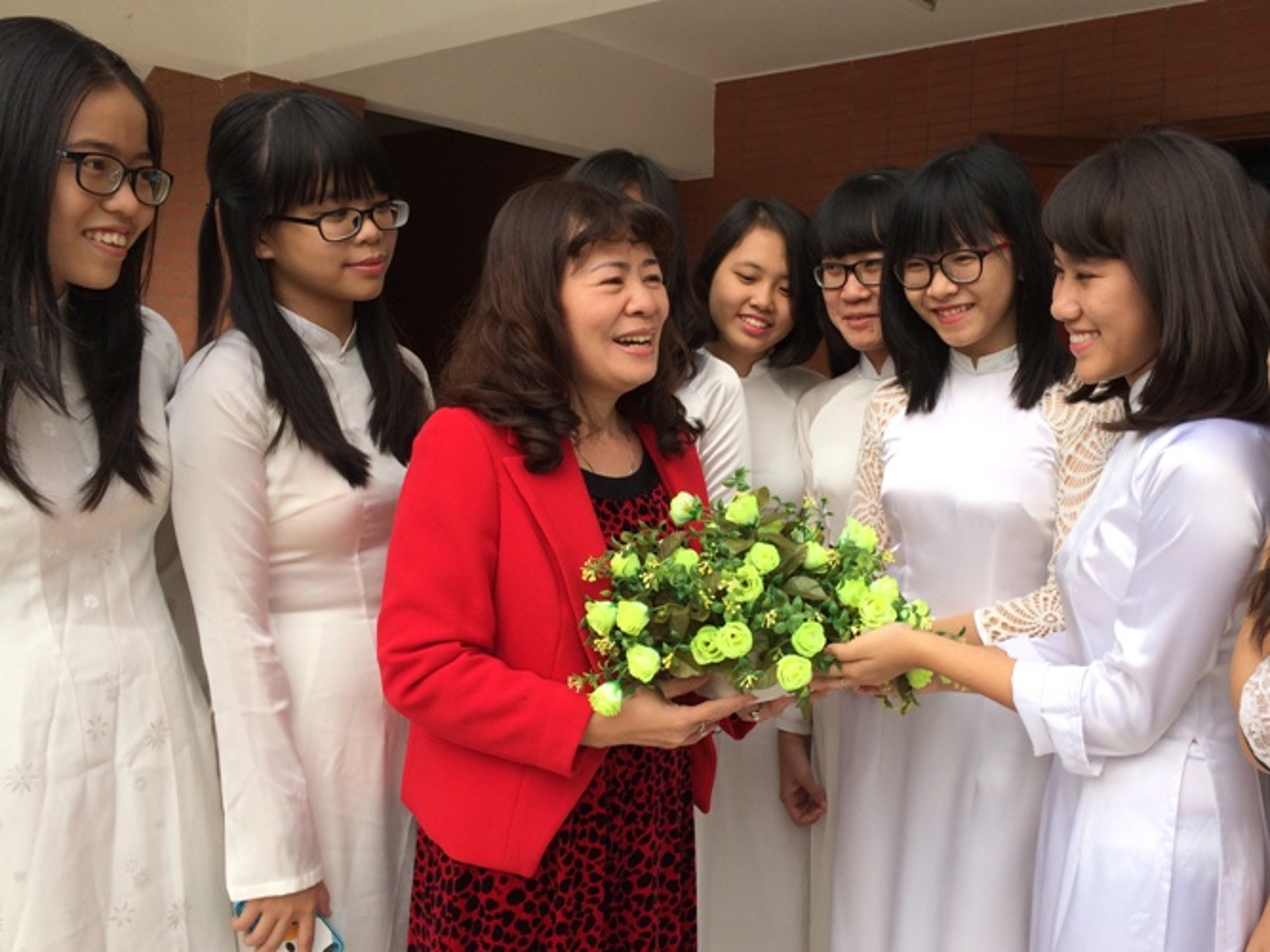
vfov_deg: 46.8
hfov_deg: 60.0
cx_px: 635
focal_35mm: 30
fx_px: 1100
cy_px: 476
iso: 32
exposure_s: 1/1414
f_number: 2.2
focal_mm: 4.12
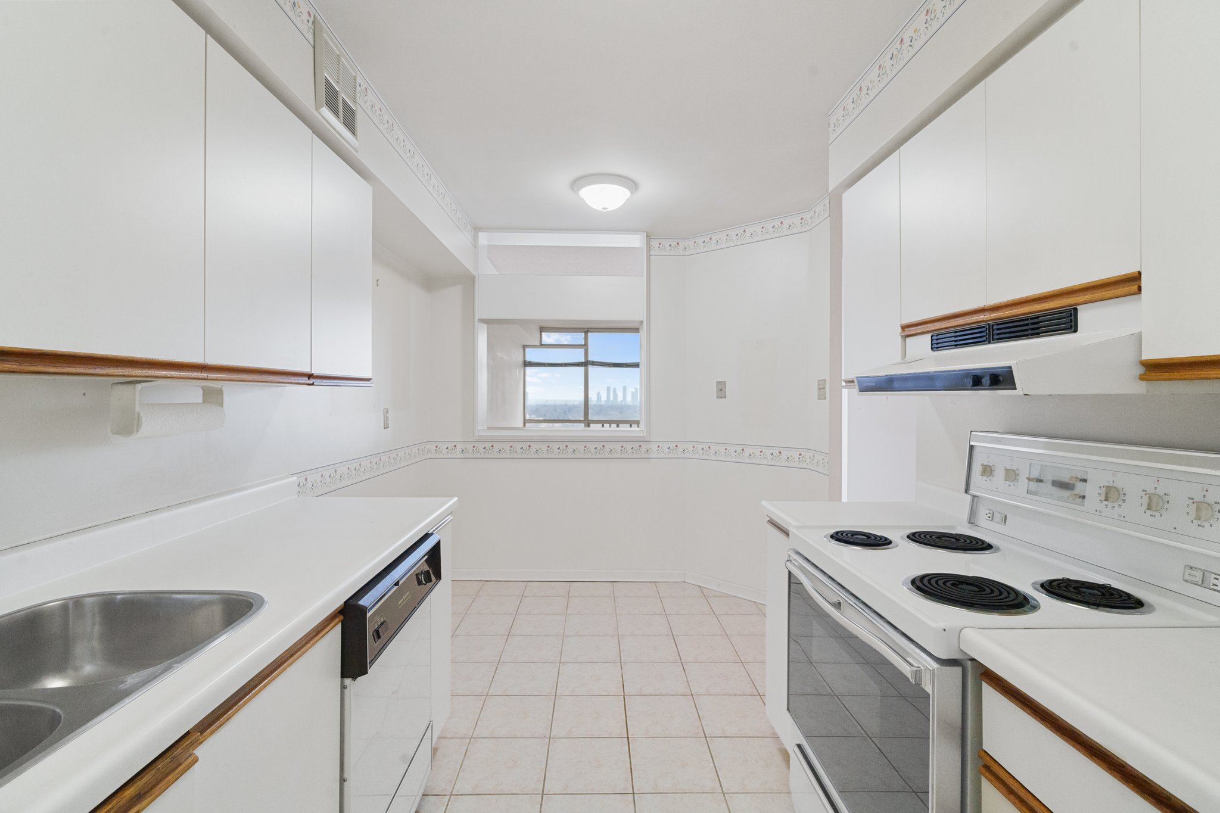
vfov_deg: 73.7
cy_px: 406
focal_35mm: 16
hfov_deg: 96.7
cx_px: 610
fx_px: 542
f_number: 9
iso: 12800
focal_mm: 16
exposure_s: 1/30
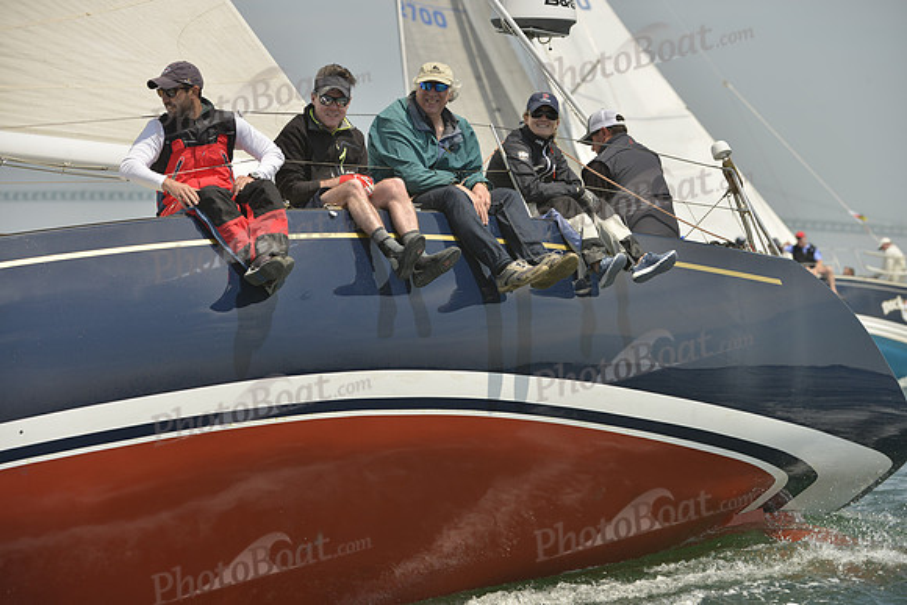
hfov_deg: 10.3
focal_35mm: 200
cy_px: 302
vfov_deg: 6.9
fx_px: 5040
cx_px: 454
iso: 280
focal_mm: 200
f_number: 7.1
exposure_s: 1/1000
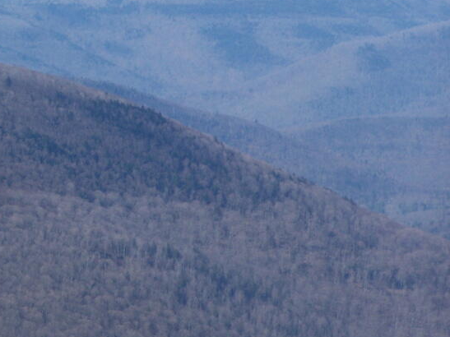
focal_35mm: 354
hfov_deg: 5.6
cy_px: 172
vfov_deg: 4.2
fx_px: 4601
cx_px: 42
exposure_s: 1/640
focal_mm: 31.3
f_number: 4.5
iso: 80
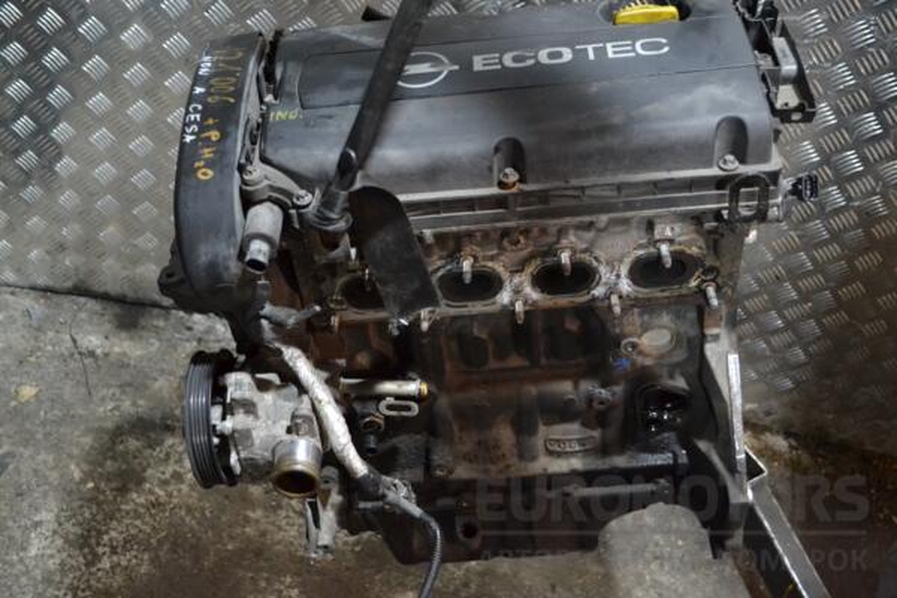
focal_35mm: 44
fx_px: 1084
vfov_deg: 30.8
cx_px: 448
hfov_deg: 45.0
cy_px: 299
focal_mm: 29
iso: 2500
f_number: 4.5
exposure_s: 1/30
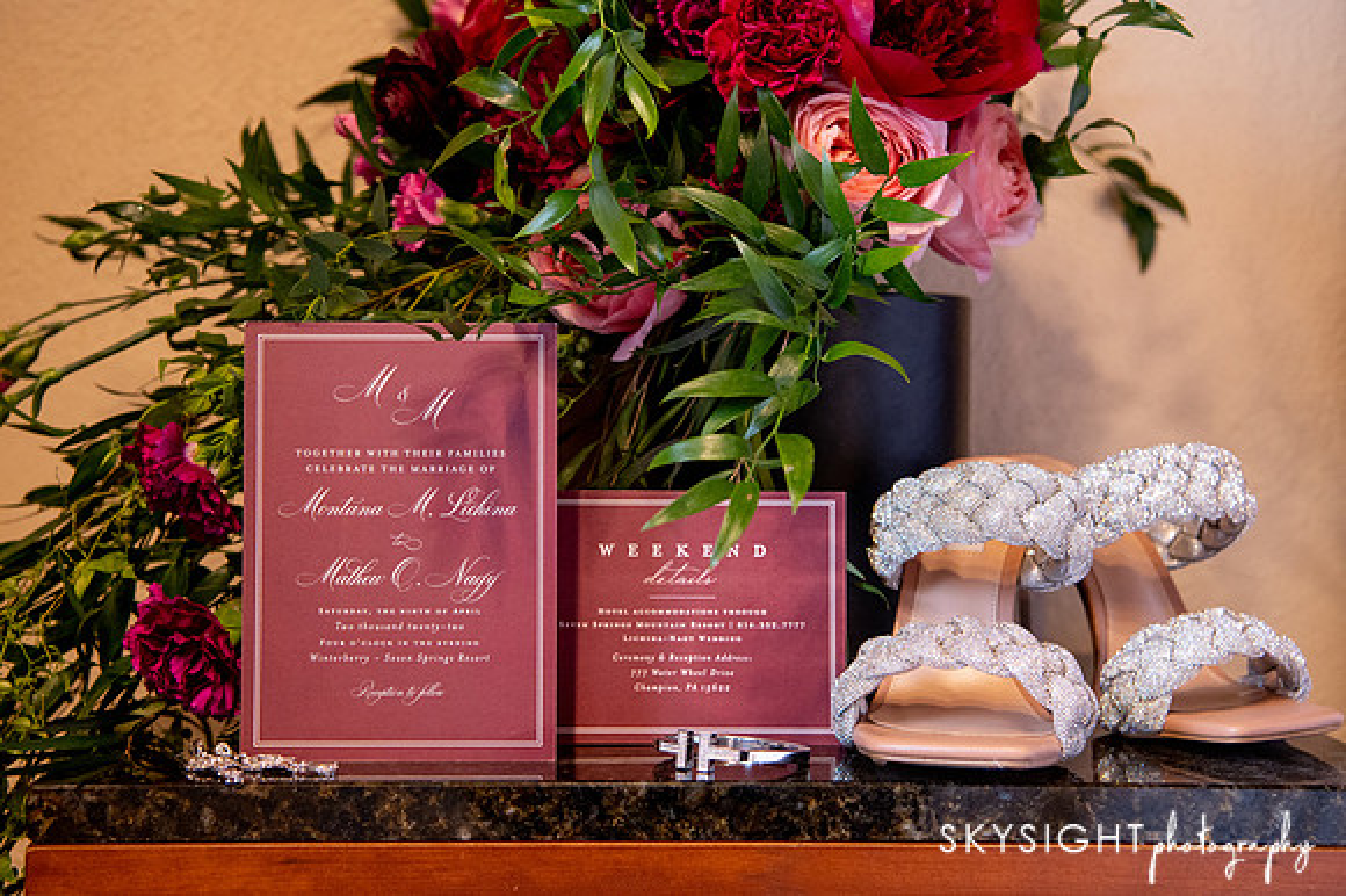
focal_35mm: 58
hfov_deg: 34.3
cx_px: 662
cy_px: 493
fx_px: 2180
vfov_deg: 23.2
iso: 3200
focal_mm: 52
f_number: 4.5
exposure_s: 1/125
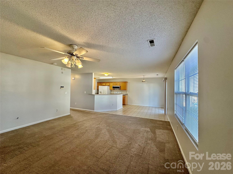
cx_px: 116
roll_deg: -1.1
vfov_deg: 85.7
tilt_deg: +1.9
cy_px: 87
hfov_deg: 102.1
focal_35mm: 14
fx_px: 94
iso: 160
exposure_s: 1/120
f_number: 2.2
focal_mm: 2.22
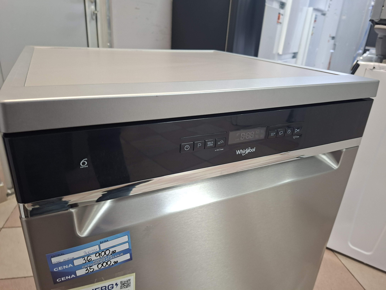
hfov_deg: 73.9
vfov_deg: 58.9
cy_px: 145
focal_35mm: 23
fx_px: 256
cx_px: 193
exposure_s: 1/33
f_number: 1.8
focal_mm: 5.54
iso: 250
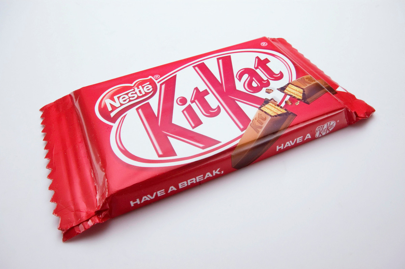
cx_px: 202
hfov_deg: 62.0
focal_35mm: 30
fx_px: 337
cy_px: 134
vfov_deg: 43.5
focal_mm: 20
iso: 200
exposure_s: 1/125
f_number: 18
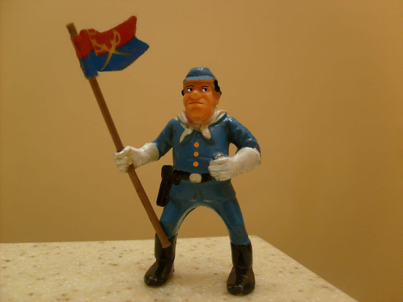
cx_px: 202
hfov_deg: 52.6
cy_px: 151
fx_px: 407
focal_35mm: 35
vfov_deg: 40.7
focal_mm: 5.8
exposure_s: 1/45
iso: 100
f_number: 2.8
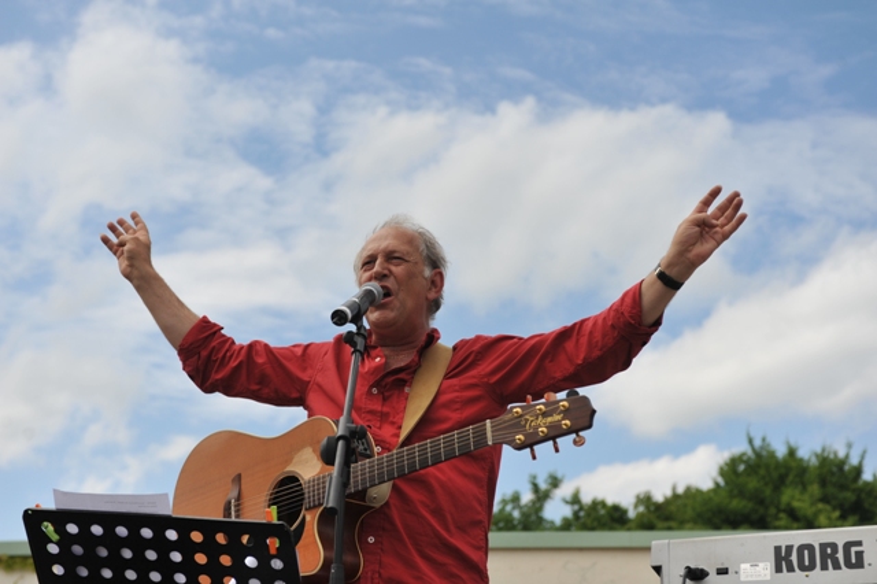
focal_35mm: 56
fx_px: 1363
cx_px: 438
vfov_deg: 24.2
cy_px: 292
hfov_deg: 35.7
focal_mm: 56
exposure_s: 1/2000
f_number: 5.6
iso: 200
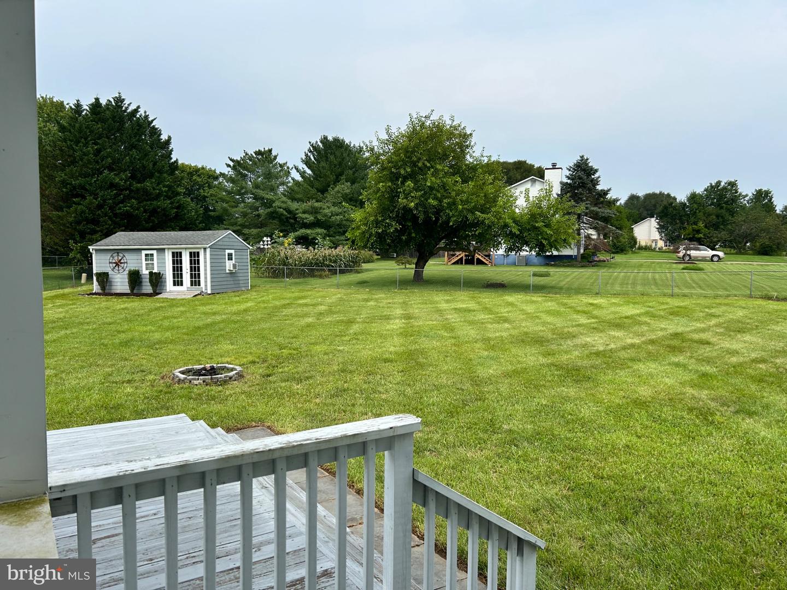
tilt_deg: -3.3
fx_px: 591
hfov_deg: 67.3
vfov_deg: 53.1
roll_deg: -0.1
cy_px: 295
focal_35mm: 26
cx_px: 394
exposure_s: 1/4115
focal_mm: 5.7
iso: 50
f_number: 1.5
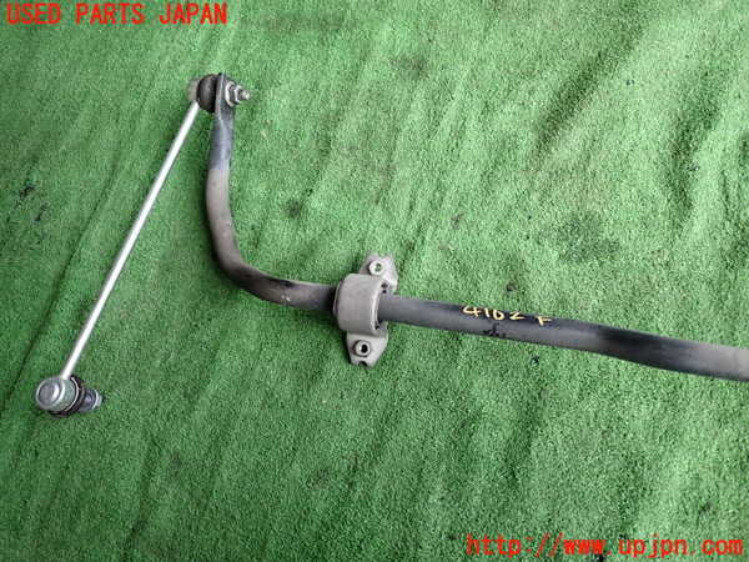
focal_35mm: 25
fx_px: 541
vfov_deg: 54.9
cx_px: 374
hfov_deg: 69.4
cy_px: 281
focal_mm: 4.5
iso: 100
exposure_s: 1/160
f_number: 2
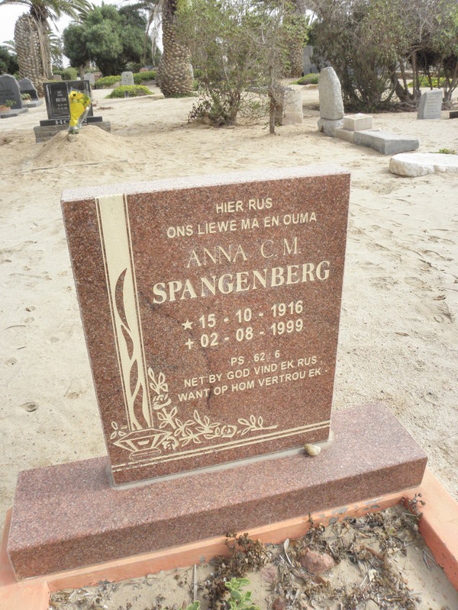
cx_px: 229
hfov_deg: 51.4
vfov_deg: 65.3
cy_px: 305
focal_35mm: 27
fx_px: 476
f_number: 5.6
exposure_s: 1/640
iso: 200
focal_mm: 4.83
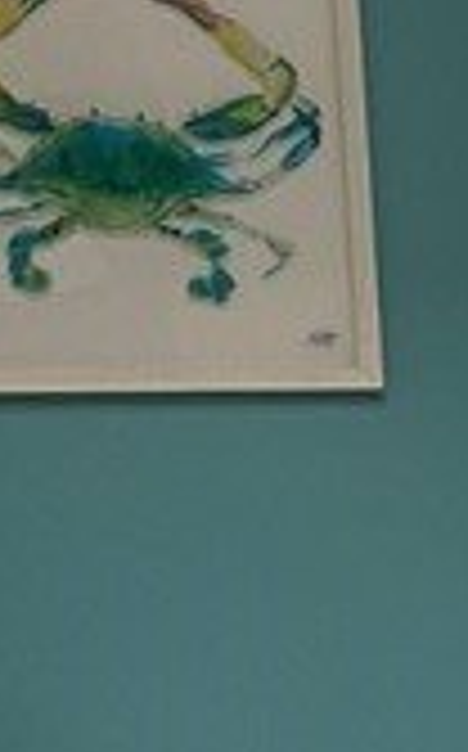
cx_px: 1575
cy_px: 928
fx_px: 3458
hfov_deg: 6.7
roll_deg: -0.1
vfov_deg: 12.1
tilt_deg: -13.4
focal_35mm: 169
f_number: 1.6
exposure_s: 1/60
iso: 100
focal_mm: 4.2
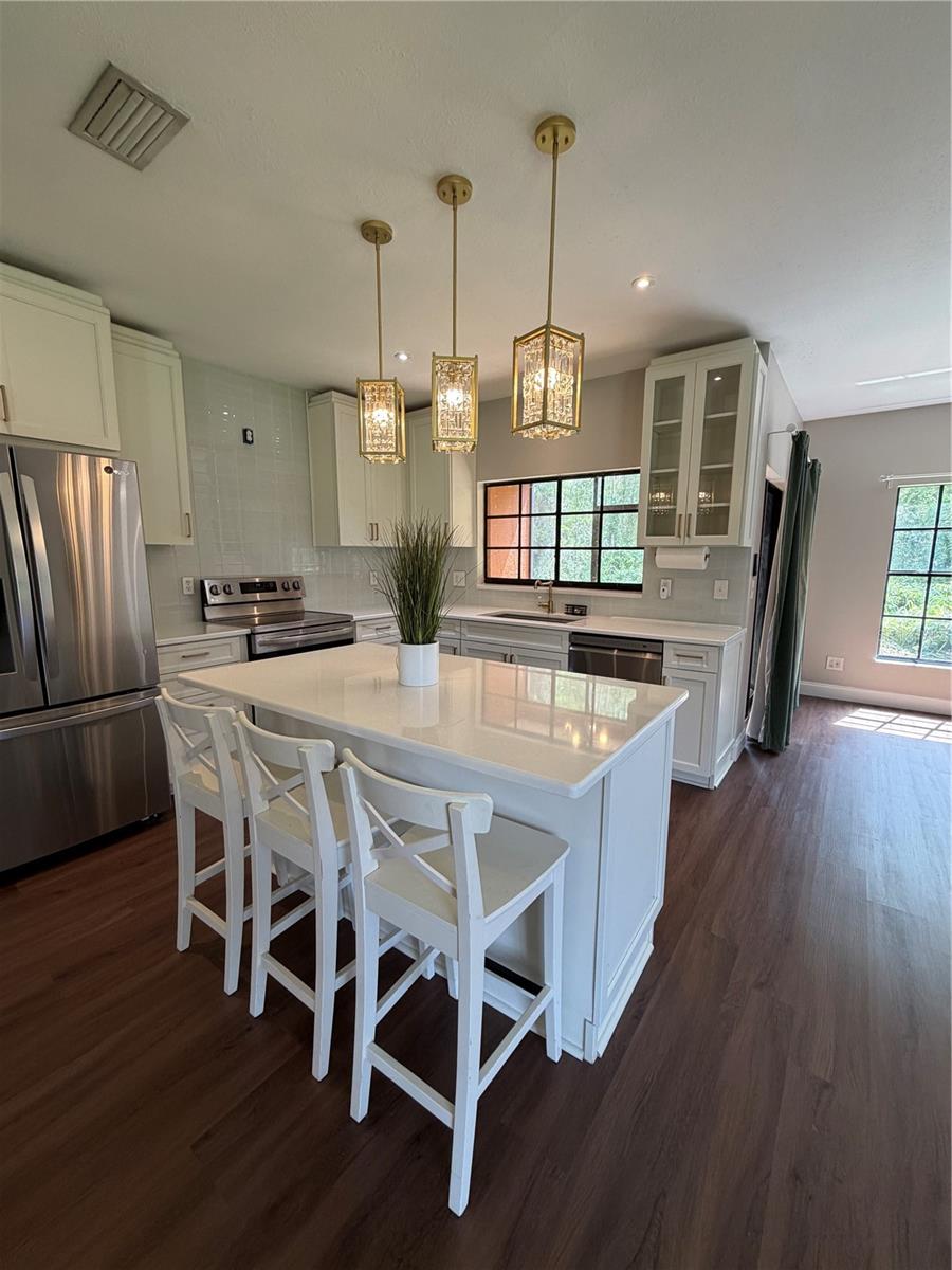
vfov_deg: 102.1
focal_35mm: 14
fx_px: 513
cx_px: 476
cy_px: 635
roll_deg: +0.2
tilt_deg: -8.5
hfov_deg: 85.7
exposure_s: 1/120
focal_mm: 2.22
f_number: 2.2
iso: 160
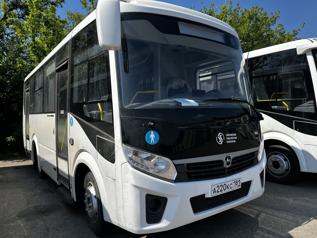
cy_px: 119
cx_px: 158
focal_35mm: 26
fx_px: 238
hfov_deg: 67.3
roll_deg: +3.1
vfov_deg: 53.1
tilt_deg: -0.4
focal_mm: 5.7
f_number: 1.5
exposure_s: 1/3257
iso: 50
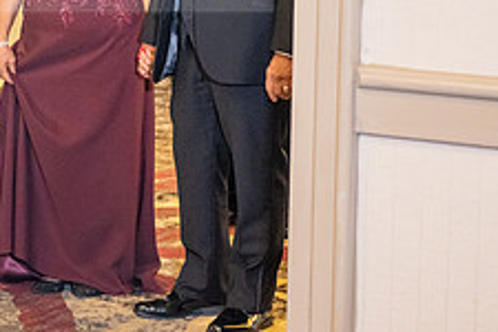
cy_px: -41
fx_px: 2144
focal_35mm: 155
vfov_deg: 8.8
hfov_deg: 13.2
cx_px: 86
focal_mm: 60
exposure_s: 1/80
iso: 1600
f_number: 2.8
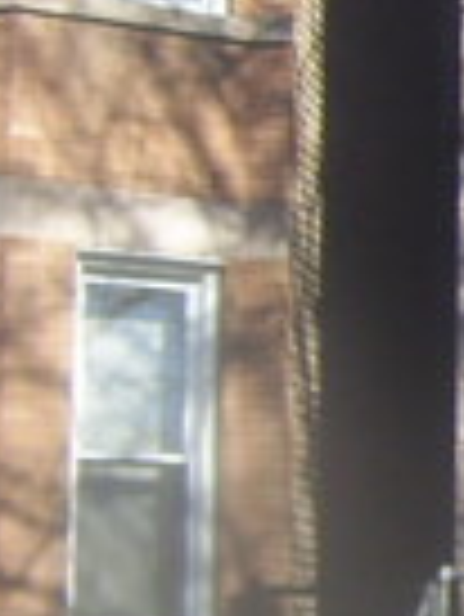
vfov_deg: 11.7
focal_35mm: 168
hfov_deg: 8.0
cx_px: 1230
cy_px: 211
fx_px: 2998
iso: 80
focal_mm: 6
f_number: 4.8
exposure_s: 1/250
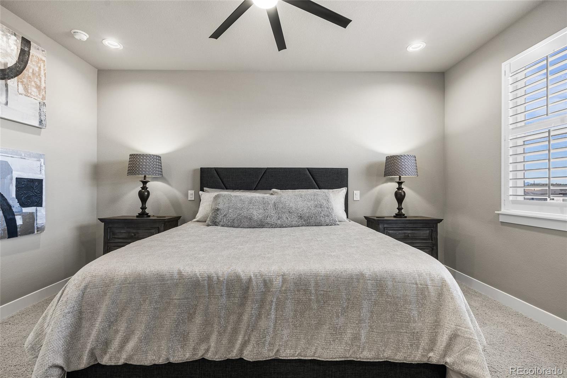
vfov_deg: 73.8
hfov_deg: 96.7
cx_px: 284
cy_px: 189
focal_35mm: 16
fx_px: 252
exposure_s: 1/5
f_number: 8
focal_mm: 16
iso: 200
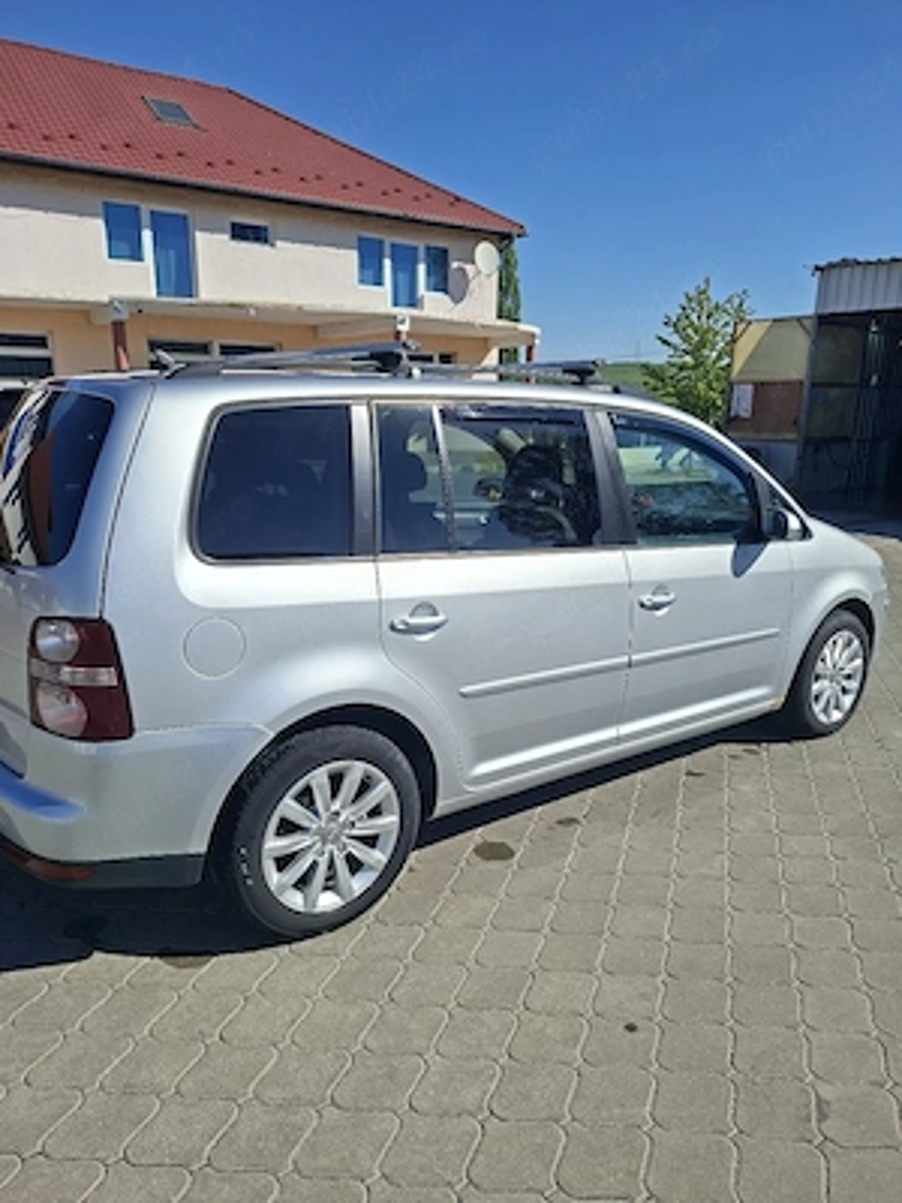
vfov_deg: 73.9
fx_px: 799
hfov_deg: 58.9
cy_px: 602
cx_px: 451
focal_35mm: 23
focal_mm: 5.54
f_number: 1.8
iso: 50
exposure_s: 1/5000
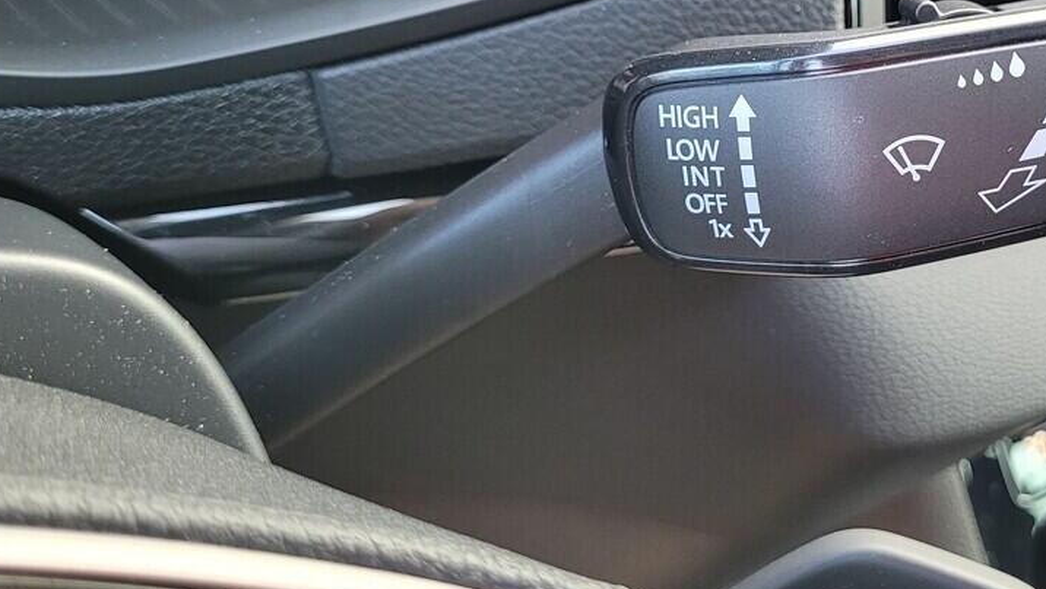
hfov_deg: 35.4
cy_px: 194
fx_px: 1581
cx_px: 846
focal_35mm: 57
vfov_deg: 21.0
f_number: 1.8
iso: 250
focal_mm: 5.4
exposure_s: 1/100
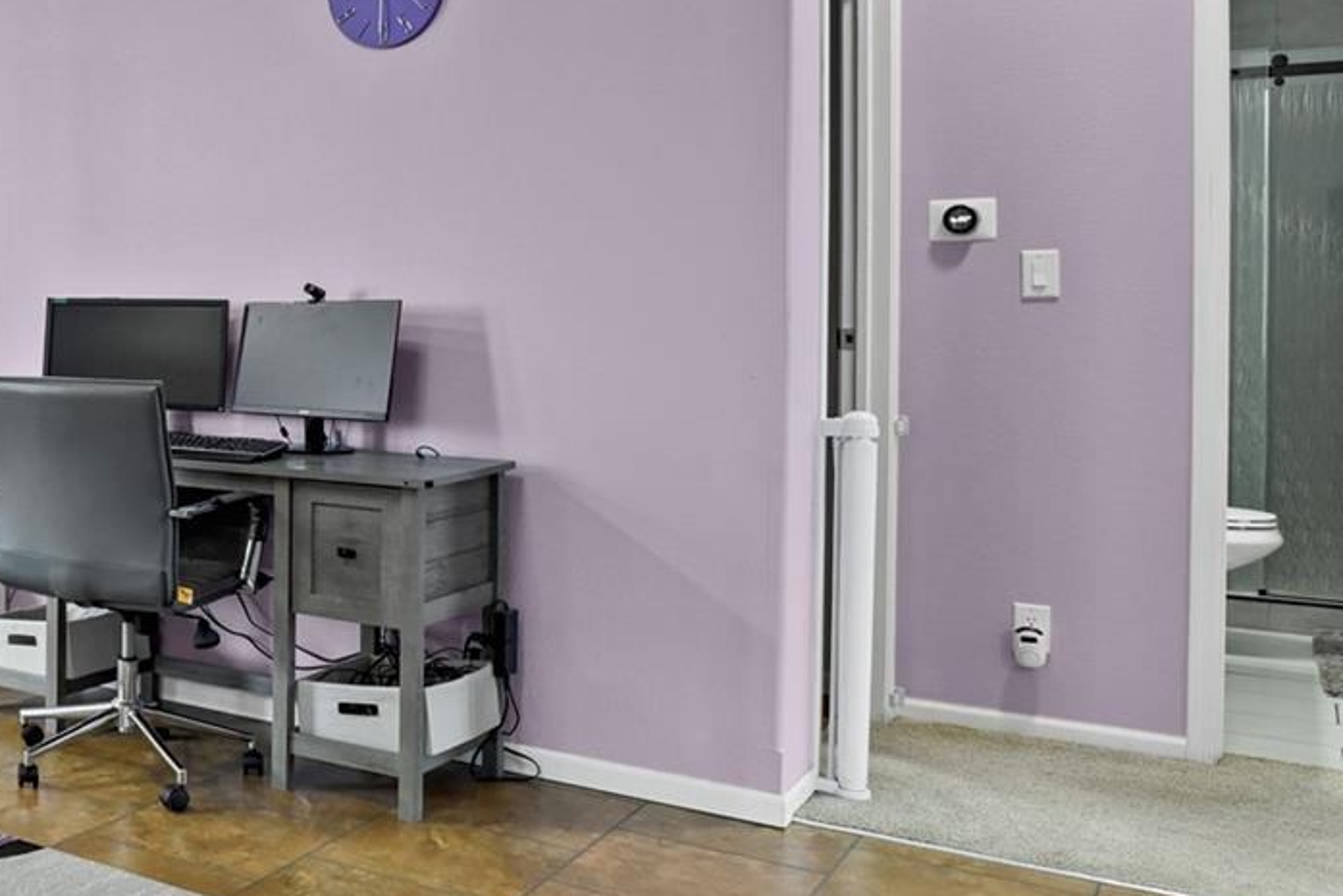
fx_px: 1455
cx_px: -168
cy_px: 337
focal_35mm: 39
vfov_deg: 34.1
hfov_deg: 39.5
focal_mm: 17
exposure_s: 1/20
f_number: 8
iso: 10000
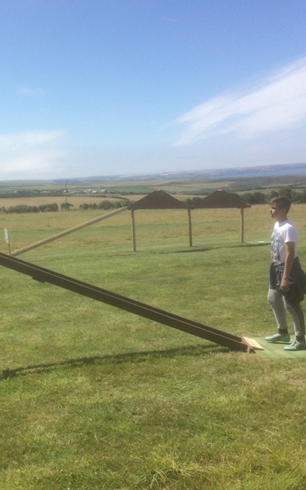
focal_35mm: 42
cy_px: 246
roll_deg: +3.7
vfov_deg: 47.2
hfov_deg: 29.4
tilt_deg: -7.4
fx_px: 561
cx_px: 37
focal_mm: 4.15
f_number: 2.2
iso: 32
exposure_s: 1/2415
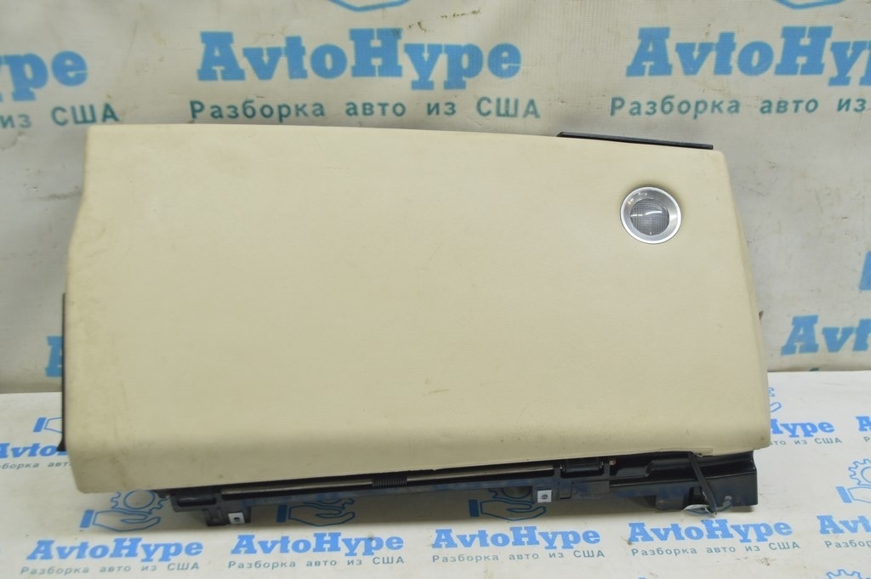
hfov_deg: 43.6
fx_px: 1088
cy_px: 290
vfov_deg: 29.8
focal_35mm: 45
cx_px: 436
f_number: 5.6
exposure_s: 1/20
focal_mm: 30
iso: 400
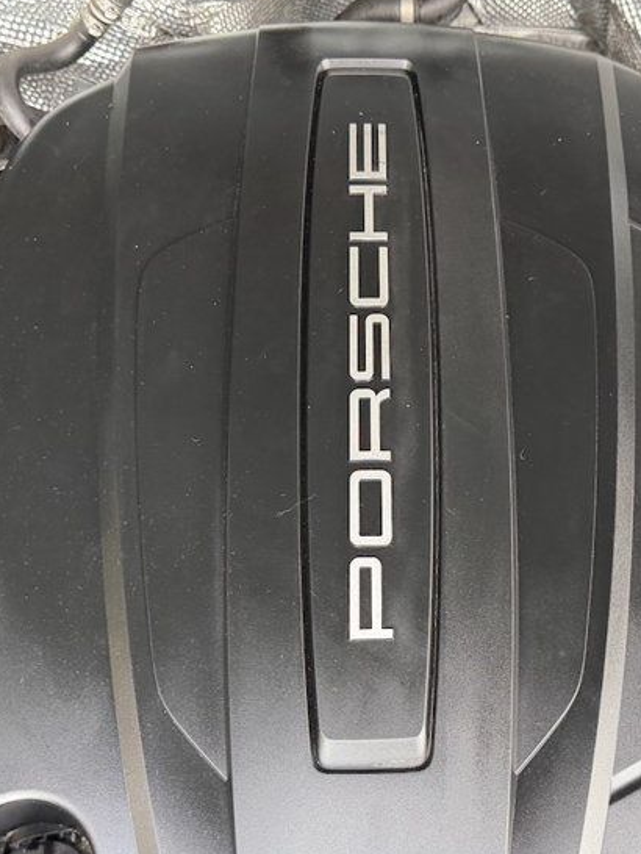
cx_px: 421
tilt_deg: -59.4
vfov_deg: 41.9
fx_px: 1110
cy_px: 508
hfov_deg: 32.0
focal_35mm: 45
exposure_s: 1/120
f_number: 1.78
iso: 200
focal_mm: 6.76
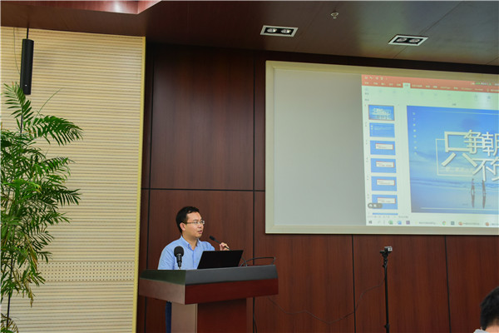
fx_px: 457
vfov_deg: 40.0
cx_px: 250
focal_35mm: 33
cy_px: 166
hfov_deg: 57.2
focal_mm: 22
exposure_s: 1/40
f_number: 5
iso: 800
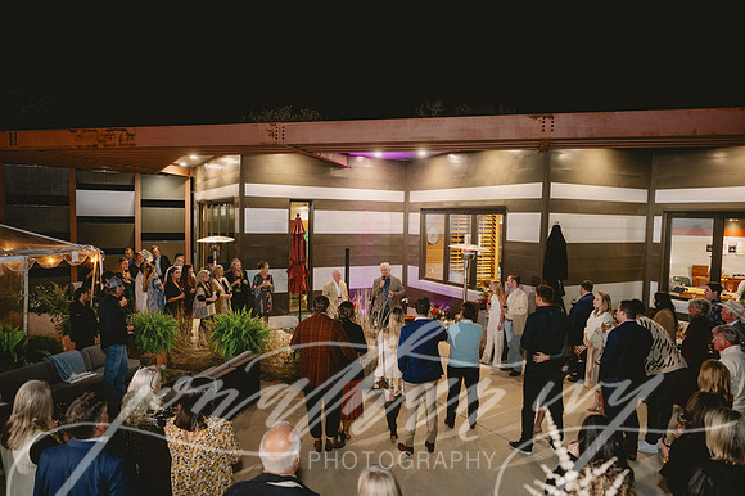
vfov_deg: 53.1
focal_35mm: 24
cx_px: 372
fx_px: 496
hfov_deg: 73.8
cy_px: 248
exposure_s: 1/100
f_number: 2.8
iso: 2500
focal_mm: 24
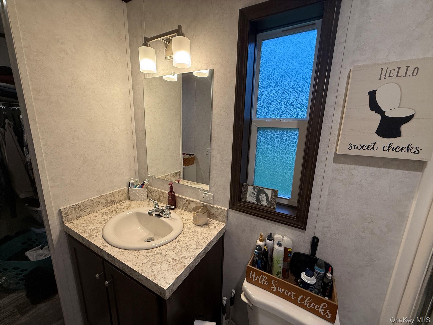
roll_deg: -1.5
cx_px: 216
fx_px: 175
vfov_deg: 85.7
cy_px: 162
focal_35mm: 14
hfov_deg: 102.1
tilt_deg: -10.8
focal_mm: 2.22
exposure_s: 1/120
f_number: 2.2
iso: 160
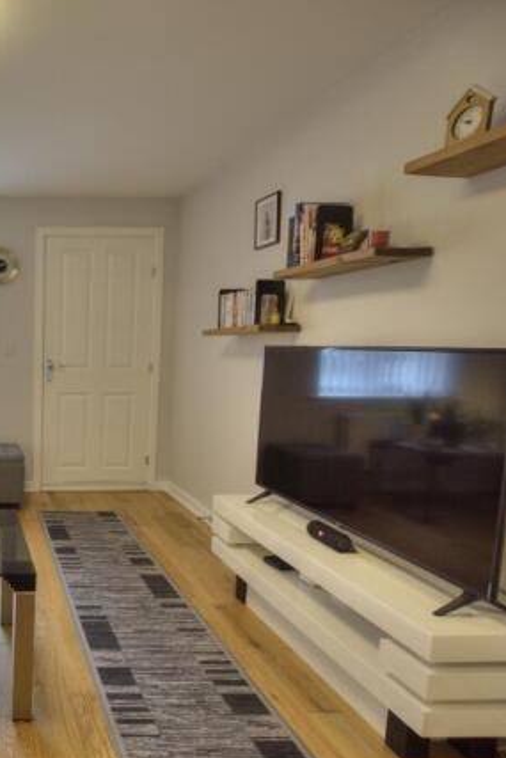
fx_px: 484
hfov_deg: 45.0
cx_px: -20
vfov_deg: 76.1
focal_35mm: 23
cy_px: 386
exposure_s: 1/100
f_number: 3.5
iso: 400
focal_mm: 10
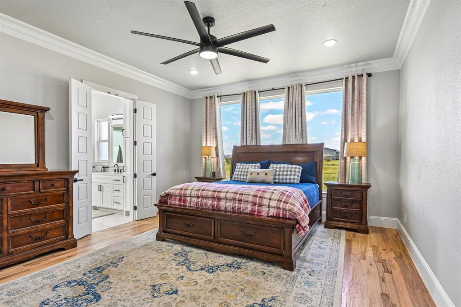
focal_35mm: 18
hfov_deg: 90.0
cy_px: 154
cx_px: 230
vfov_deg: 67.3
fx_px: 230
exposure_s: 1/60
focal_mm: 18
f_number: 8
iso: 400
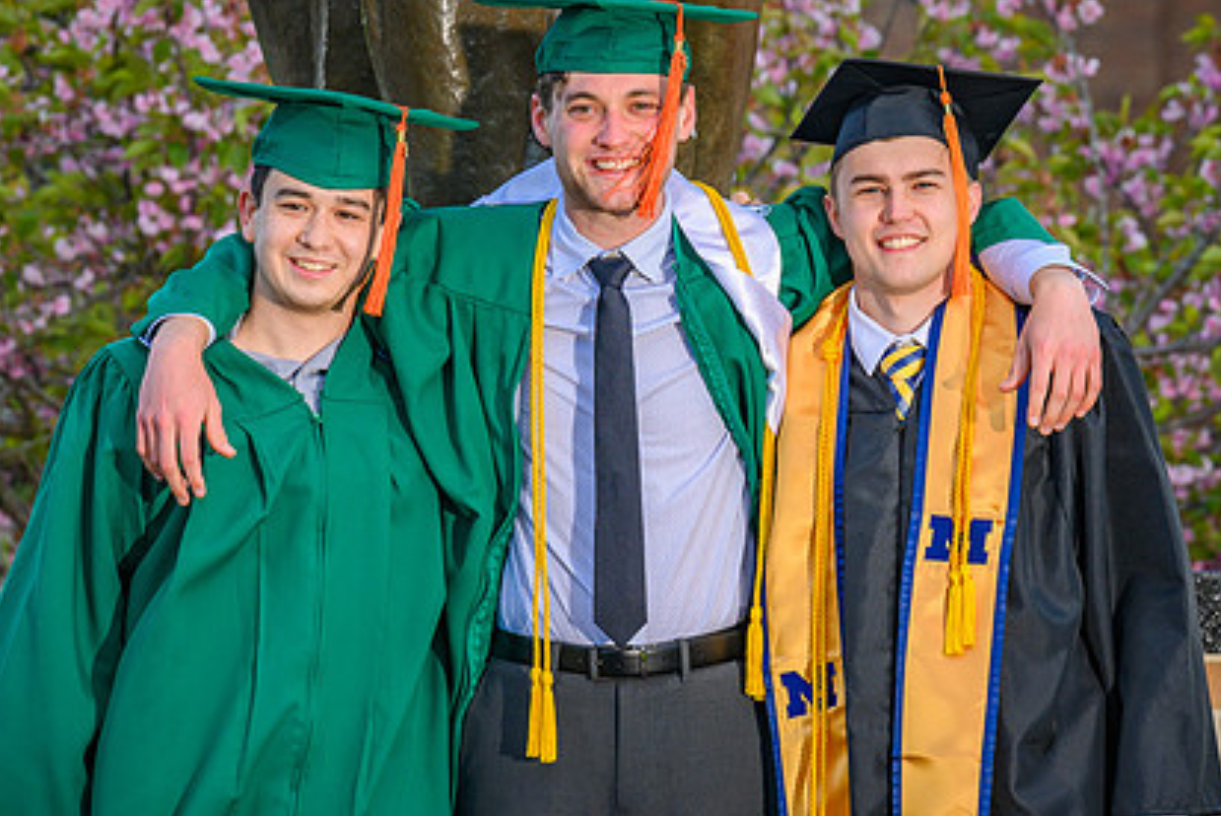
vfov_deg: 3.9
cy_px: 364
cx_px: 728
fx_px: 11947
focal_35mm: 352
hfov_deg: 5.9
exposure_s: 1/200
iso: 80
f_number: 8
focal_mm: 200
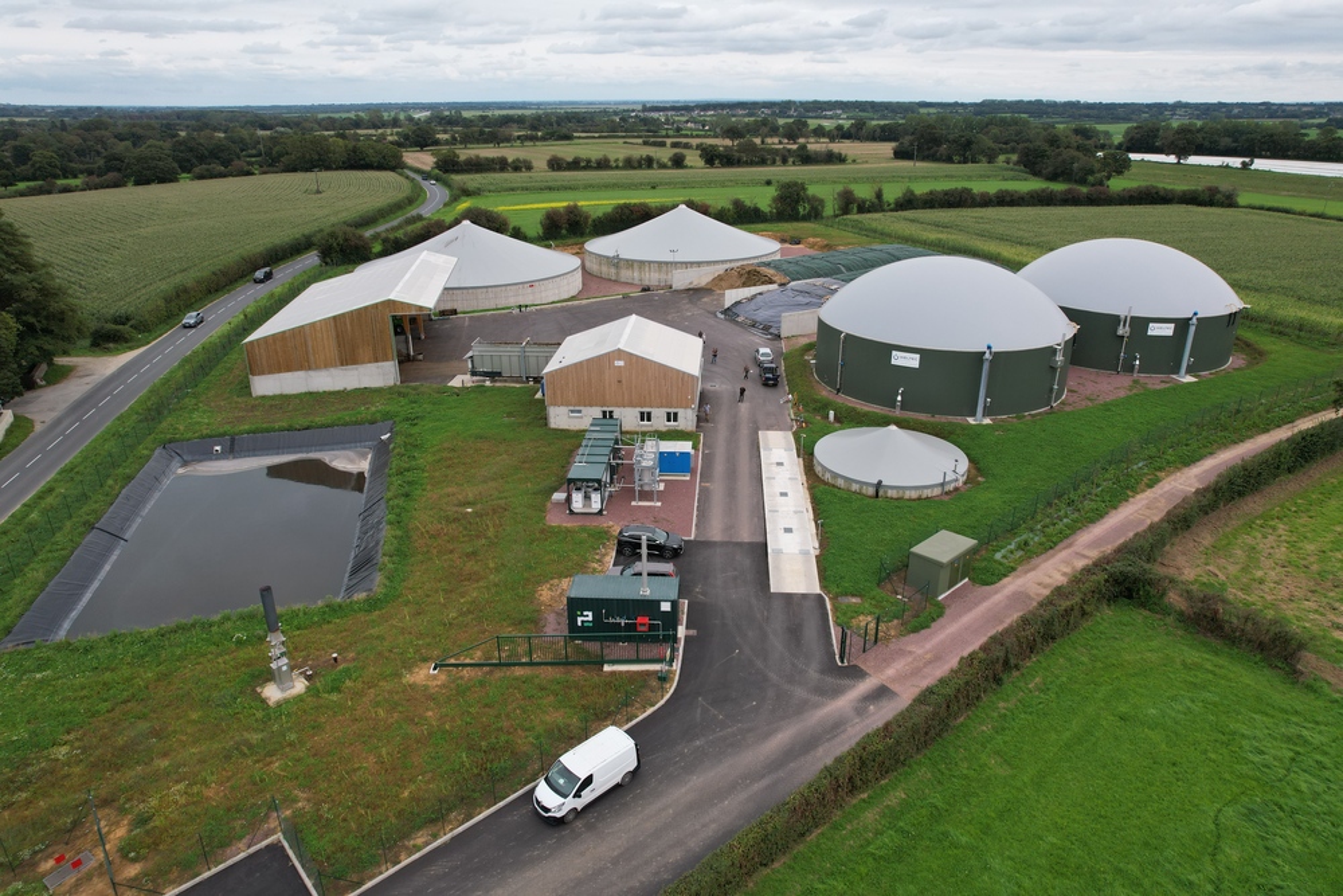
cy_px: 448
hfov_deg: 78.6
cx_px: 672
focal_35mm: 22
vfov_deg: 57.2
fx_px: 821
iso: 150
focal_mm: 8.38
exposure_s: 1/1250
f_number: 2.8
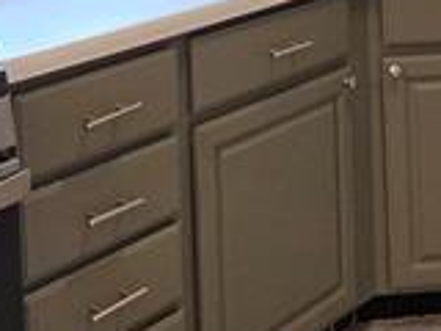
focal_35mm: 83
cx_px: 160
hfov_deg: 23.5
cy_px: -163
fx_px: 1057
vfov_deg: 16.3
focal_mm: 2.2
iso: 250
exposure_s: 1/120
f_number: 1.9
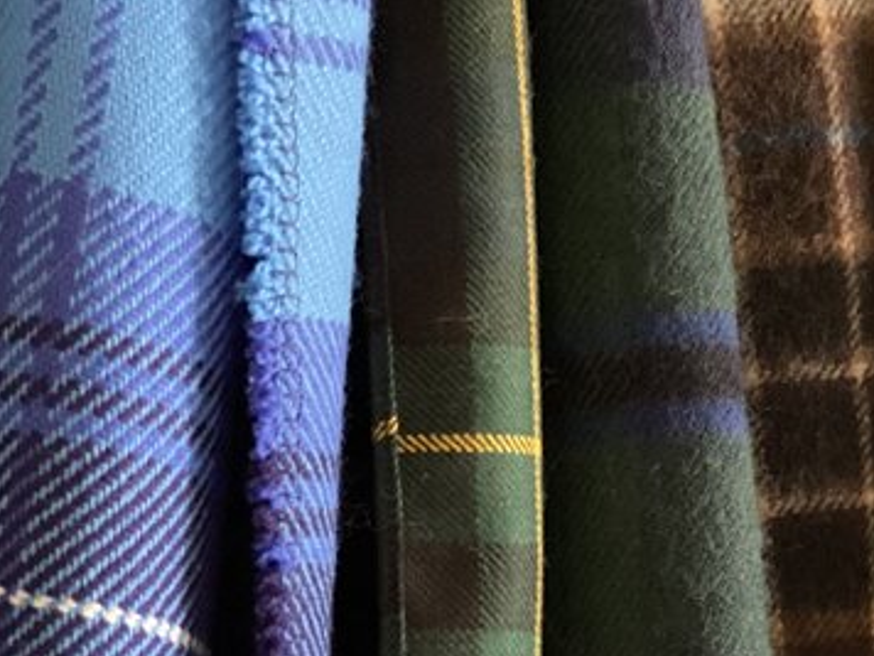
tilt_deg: +0.5
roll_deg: -1.8
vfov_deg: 10.1
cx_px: 633
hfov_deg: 13.5
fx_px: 3686
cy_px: 565
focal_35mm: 146
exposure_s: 1/15
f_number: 2
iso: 800
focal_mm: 6
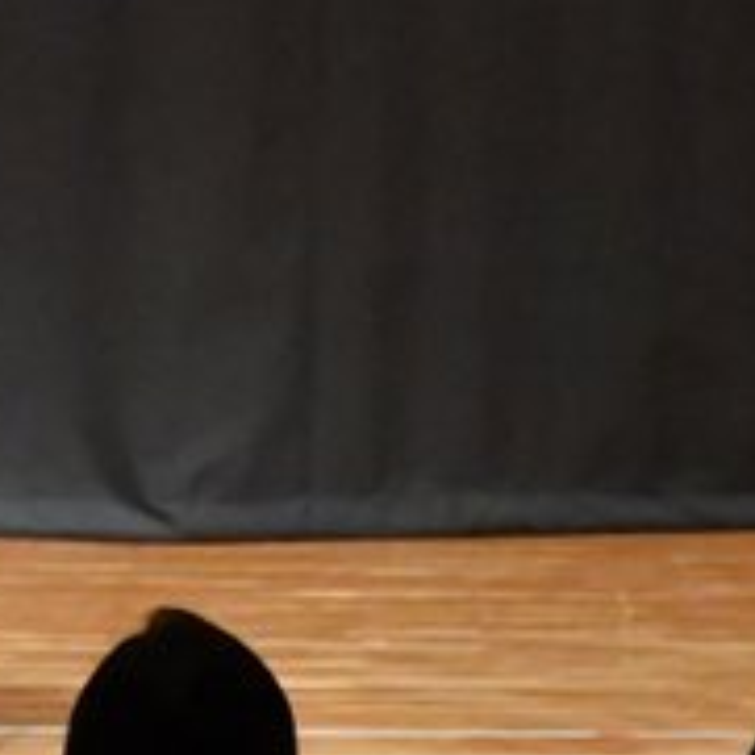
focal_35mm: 874
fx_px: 21567
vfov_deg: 2.0
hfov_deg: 2.0
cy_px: 129
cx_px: -715
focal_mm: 160
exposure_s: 1/400
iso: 12800
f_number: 5.6
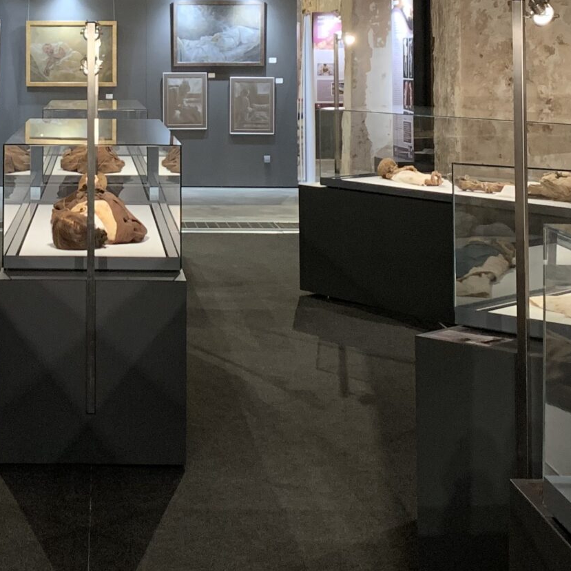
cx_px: 91
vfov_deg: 23.6
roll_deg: +0.1
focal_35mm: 71
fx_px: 1325
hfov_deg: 23.8
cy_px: 54
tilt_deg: -0.4
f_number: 1.8
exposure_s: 1/25
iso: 400
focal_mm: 4.25
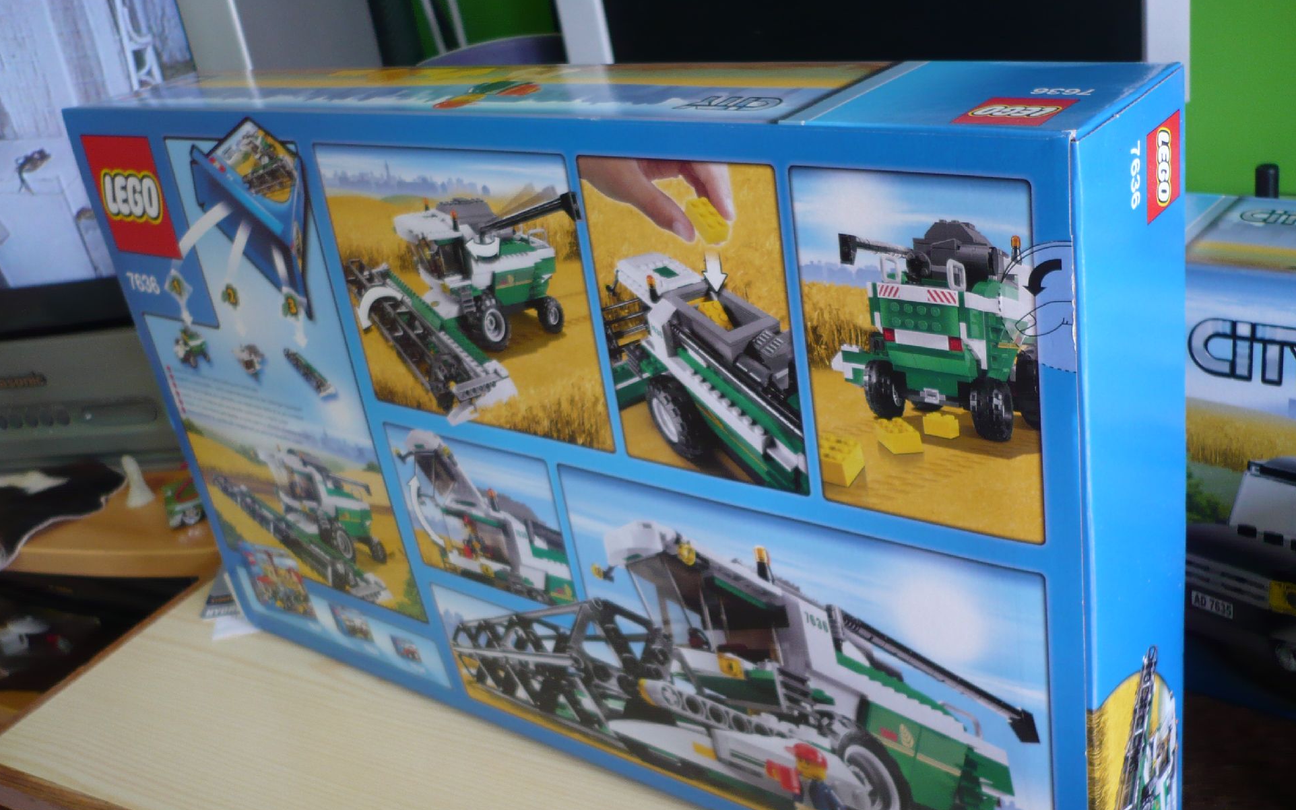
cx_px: 661
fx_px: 1342
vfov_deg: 33.5
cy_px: 485
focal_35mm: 38
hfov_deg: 51.5
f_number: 2.8
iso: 100
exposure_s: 1/40
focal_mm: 5.8
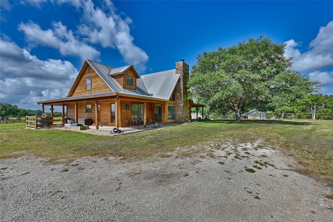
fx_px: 139
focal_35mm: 15
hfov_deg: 100.4
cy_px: 111
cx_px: 166
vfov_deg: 77.2
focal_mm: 15
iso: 100
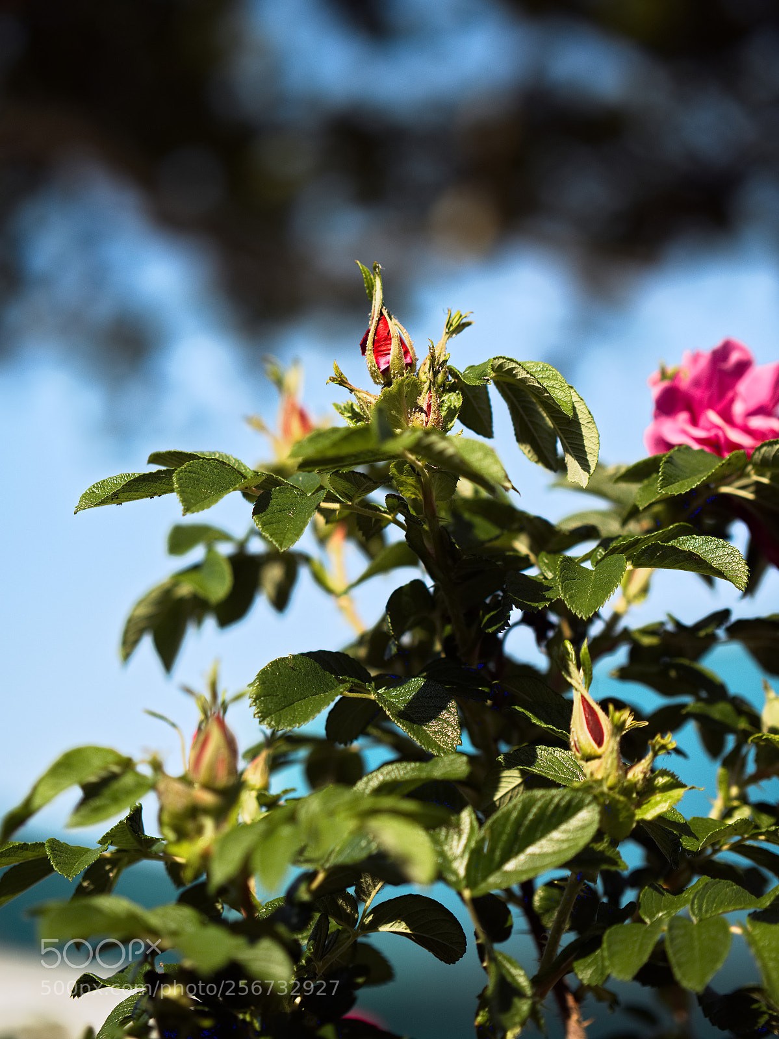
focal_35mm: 86
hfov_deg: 17.2
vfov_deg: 22.8
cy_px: 520
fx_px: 2582
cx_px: 390
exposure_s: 1/1000
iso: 100
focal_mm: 43
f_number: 1.6
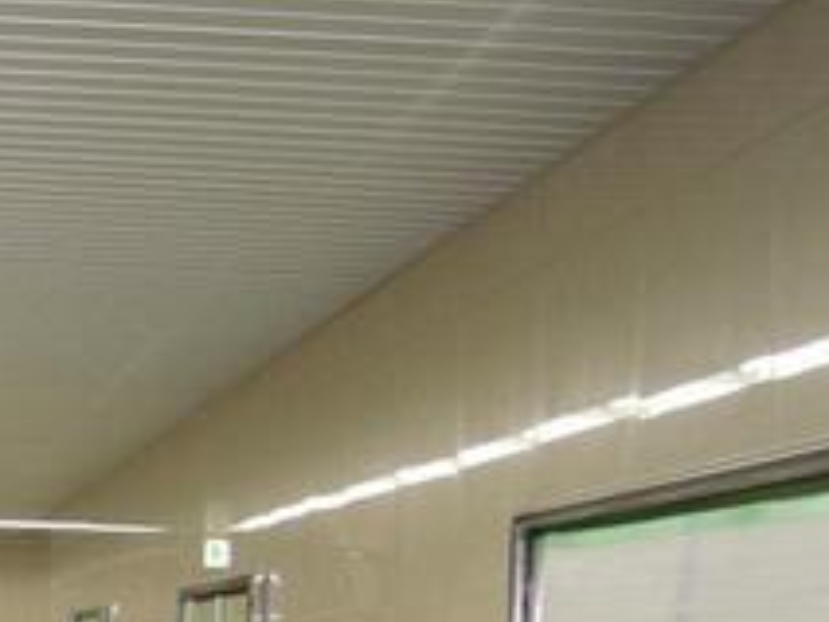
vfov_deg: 14.7
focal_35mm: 99
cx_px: -90
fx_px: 2371
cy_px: 610
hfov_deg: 19.0
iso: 160
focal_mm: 5.8
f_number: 2.8
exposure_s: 1/60
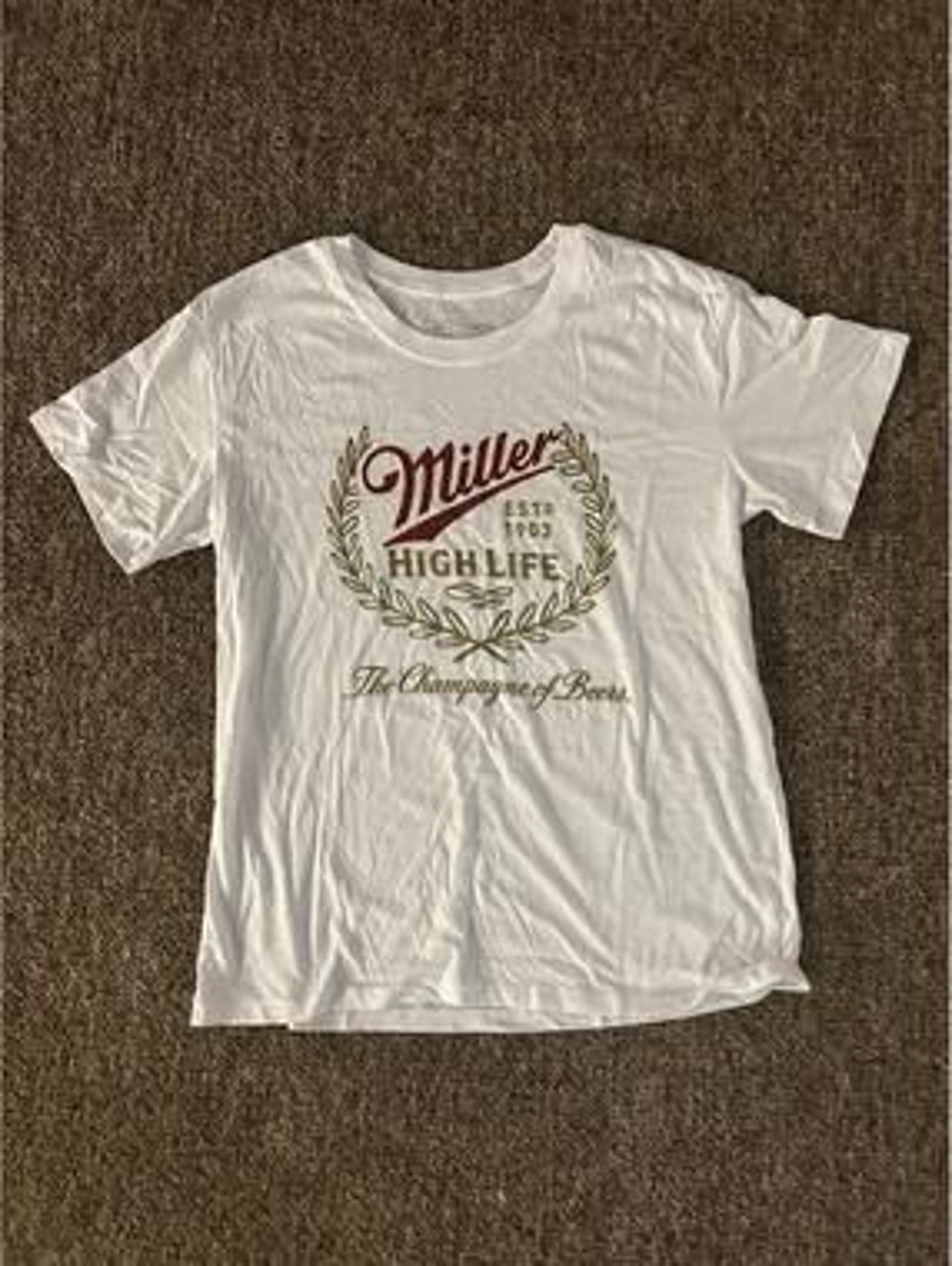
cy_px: 633
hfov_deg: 53.2
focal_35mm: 26
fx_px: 951
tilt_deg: -87.0
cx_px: 476
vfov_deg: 67.2
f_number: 1.5
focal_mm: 5.7
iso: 500
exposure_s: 1/60
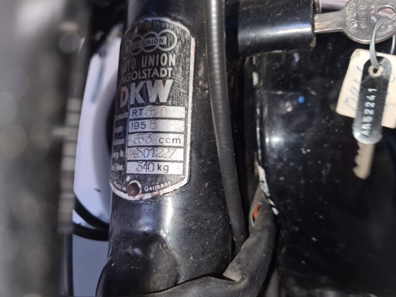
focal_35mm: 26
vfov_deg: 53.1
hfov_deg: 67.3
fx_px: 297
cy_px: 148
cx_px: 198
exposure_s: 1/33
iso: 100
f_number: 1.8
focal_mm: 5.4
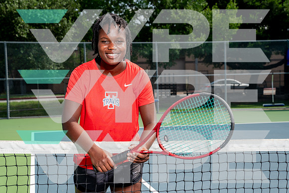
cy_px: 96
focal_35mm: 64
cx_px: 144
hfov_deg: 31.4
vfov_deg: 21.3
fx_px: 514
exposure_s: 1/250
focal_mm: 64
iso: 100
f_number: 8
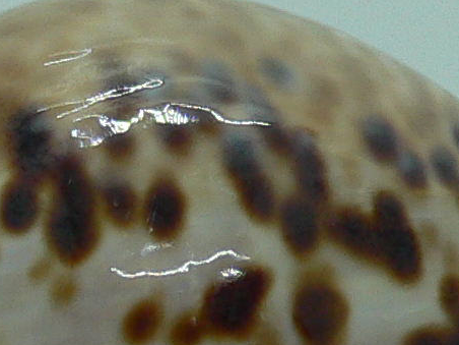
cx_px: 198
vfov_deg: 9.3
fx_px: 2069
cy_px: 459
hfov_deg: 12.7
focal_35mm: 156
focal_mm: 4.6
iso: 100
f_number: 2.8
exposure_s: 1/60
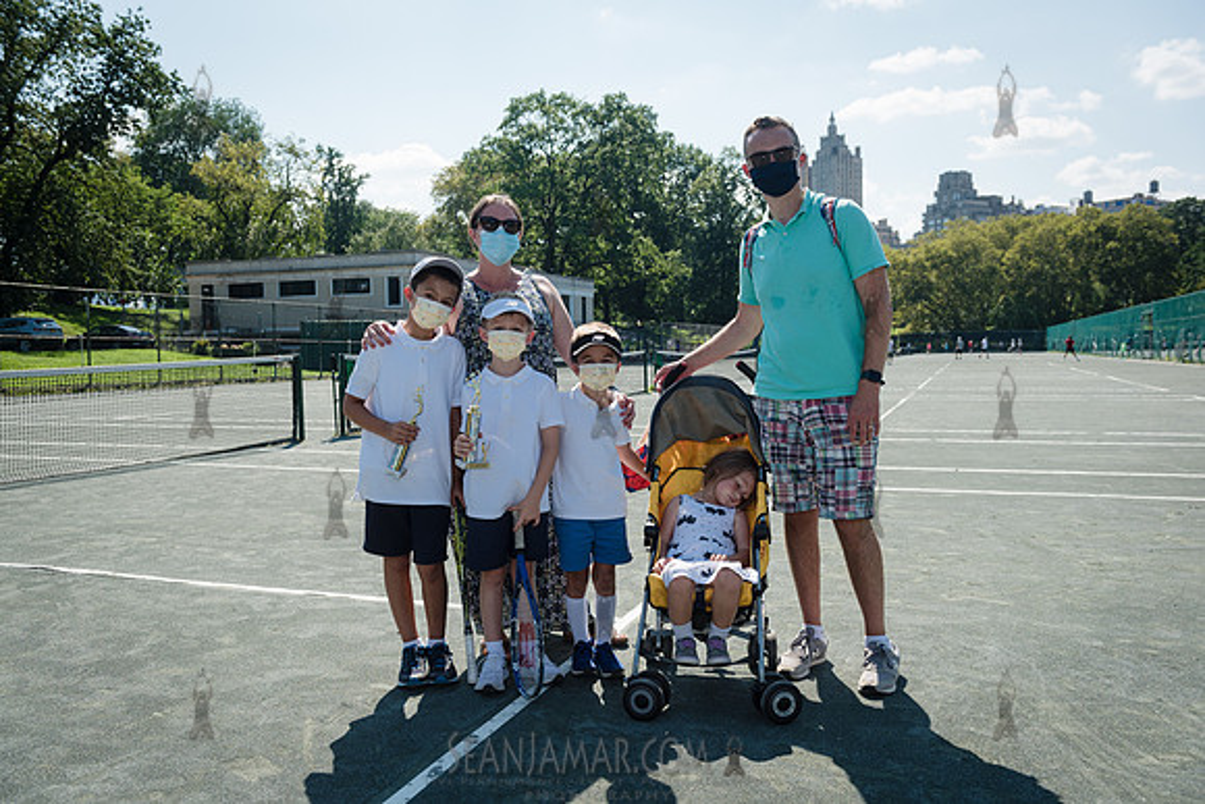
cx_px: 602
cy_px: 402
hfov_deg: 60.3
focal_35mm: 31
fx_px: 1038
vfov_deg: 42.3
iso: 125
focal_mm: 31
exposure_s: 1/800
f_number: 5.6
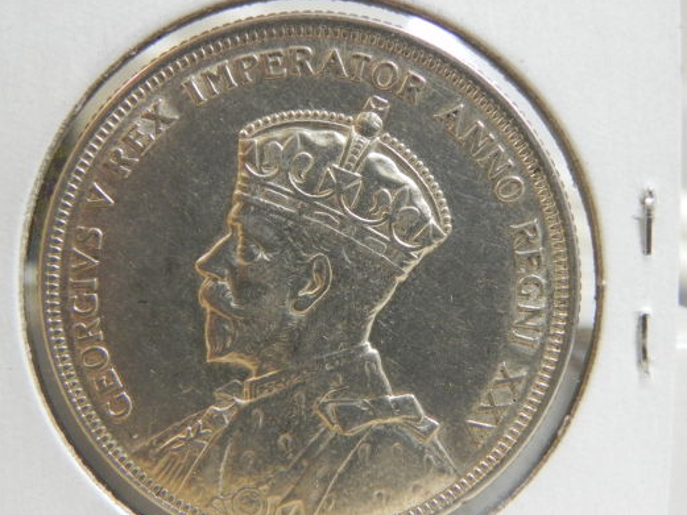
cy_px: 290
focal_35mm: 53
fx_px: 1052
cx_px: 313
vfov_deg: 27.5
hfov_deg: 36.1
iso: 400
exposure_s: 1/22.3
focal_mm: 8.2
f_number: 3.2
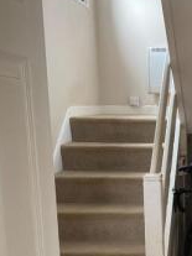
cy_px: 179
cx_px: 199
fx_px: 407
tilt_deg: -9.2
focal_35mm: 55
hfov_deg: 25.1
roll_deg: +1.9
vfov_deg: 34.5
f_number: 1.8
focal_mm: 4.25
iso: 200
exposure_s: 1/50
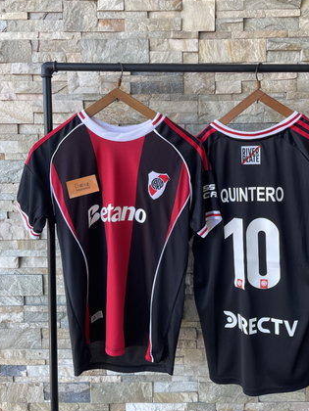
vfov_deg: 55.3
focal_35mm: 33
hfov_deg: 42.7
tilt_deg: -6.9
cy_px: 192
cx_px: 191
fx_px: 393
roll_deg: +0.8
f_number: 1.6
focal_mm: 4.2
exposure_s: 1/121
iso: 32
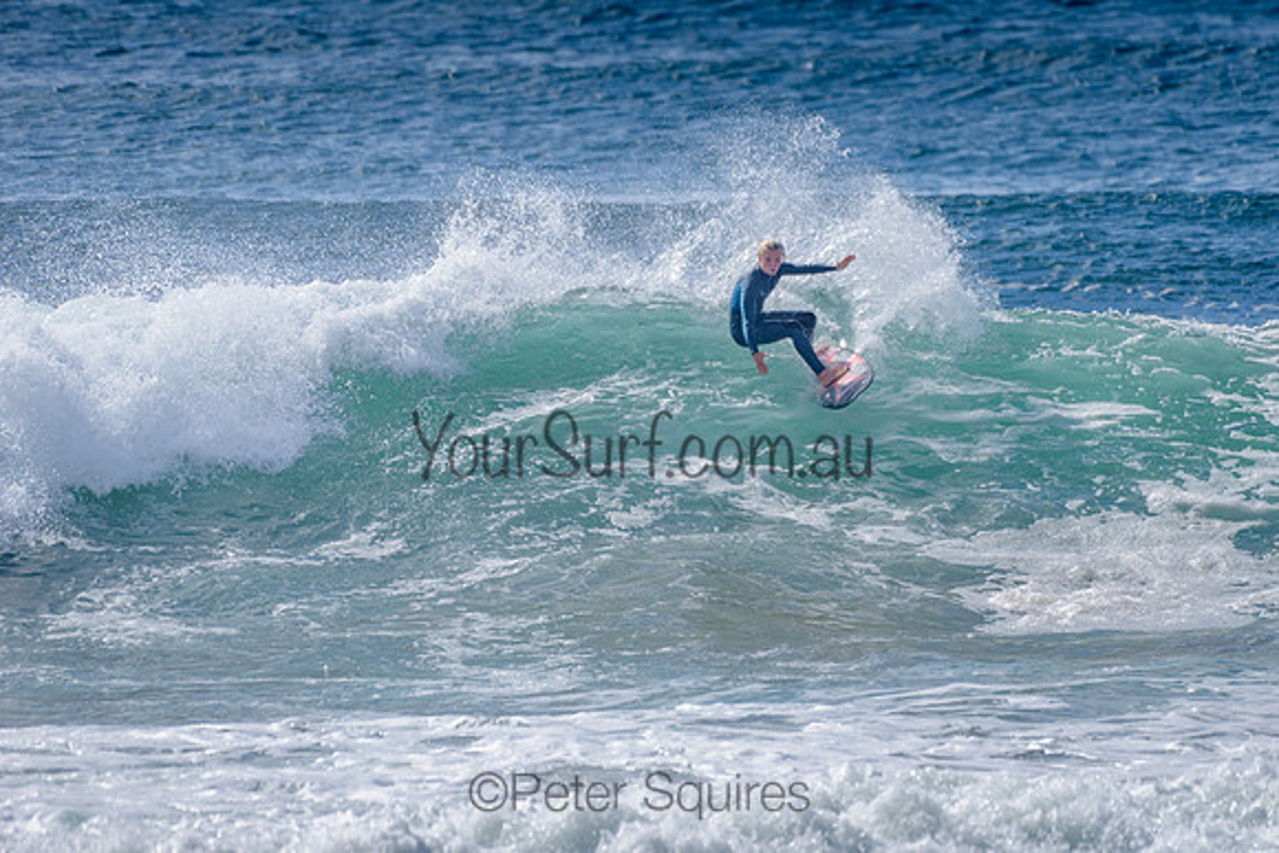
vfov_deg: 2.2
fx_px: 21753
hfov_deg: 3.4
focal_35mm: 612
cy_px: 331
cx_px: 783
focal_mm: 500
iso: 90
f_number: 5.6
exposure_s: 1/2000
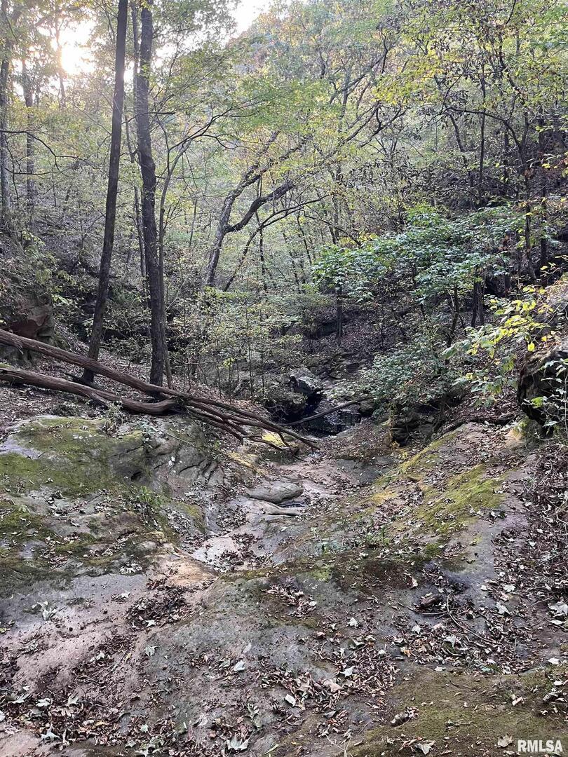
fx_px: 569
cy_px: 378
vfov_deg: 67.3
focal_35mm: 26
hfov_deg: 53.1
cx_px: 284
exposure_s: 1/69
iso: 125
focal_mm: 5.1
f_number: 1.6
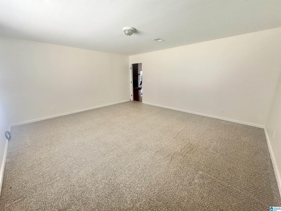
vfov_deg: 85.7
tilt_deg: -15.4
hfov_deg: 102.1
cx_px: 140
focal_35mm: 14
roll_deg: +1.1
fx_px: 114
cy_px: 106
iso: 400
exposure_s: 1/60
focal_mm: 2.22
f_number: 2.2
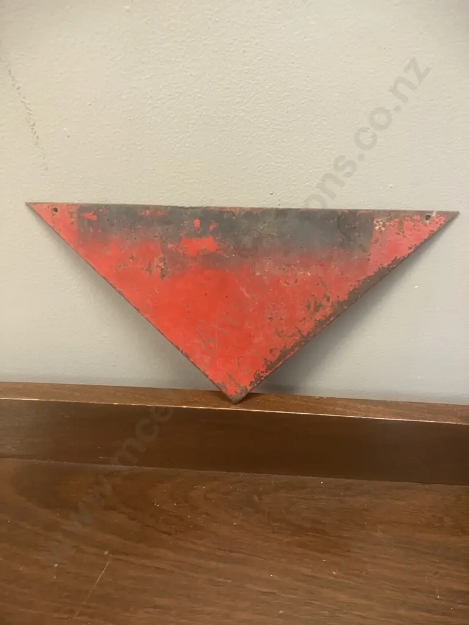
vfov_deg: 63.4
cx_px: 234
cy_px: 312
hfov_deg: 49.7
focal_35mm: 28
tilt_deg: -31.7
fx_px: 506
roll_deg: -1.8
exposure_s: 1/33
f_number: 1.8
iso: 250
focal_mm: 3.99
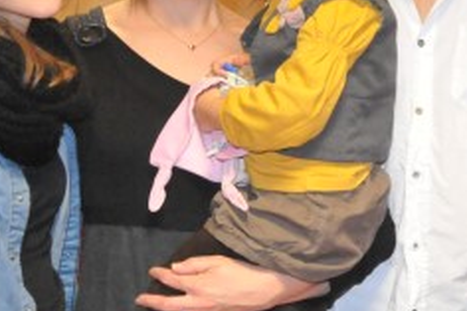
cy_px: 33
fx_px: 1270
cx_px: 461
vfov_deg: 13.8
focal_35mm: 98
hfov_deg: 20.2
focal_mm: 22
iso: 3200
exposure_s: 1/125
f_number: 7.1
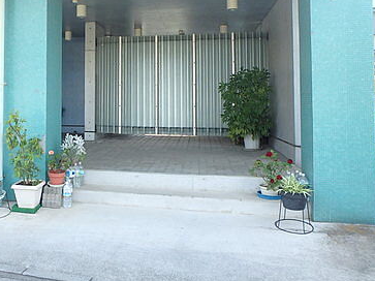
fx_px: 401
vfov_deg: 38.2
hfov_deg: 48.0
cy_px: 94
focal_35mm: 37
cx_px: 89
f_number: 3.5
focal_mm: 3.7
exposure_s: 1/125
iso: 125
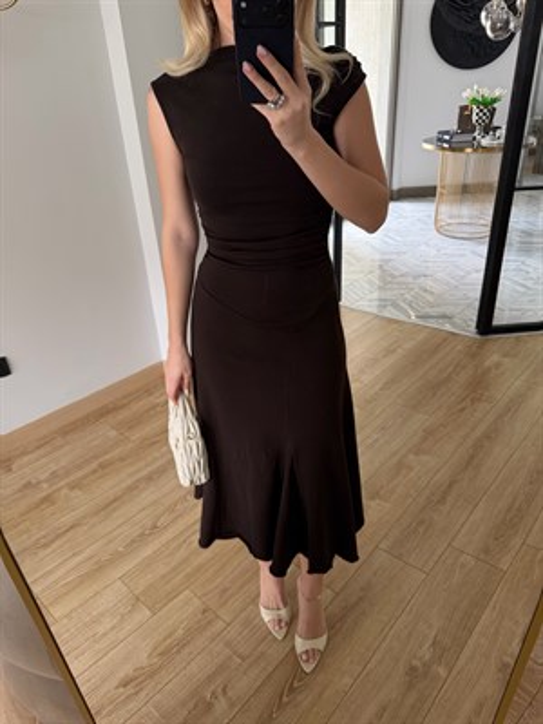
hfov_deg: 56.8
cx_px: 272
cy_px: 362
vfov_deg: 71.6
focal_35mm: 24
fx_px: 502
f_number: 1.78
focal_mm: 6.76
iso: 200
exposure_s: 1/69
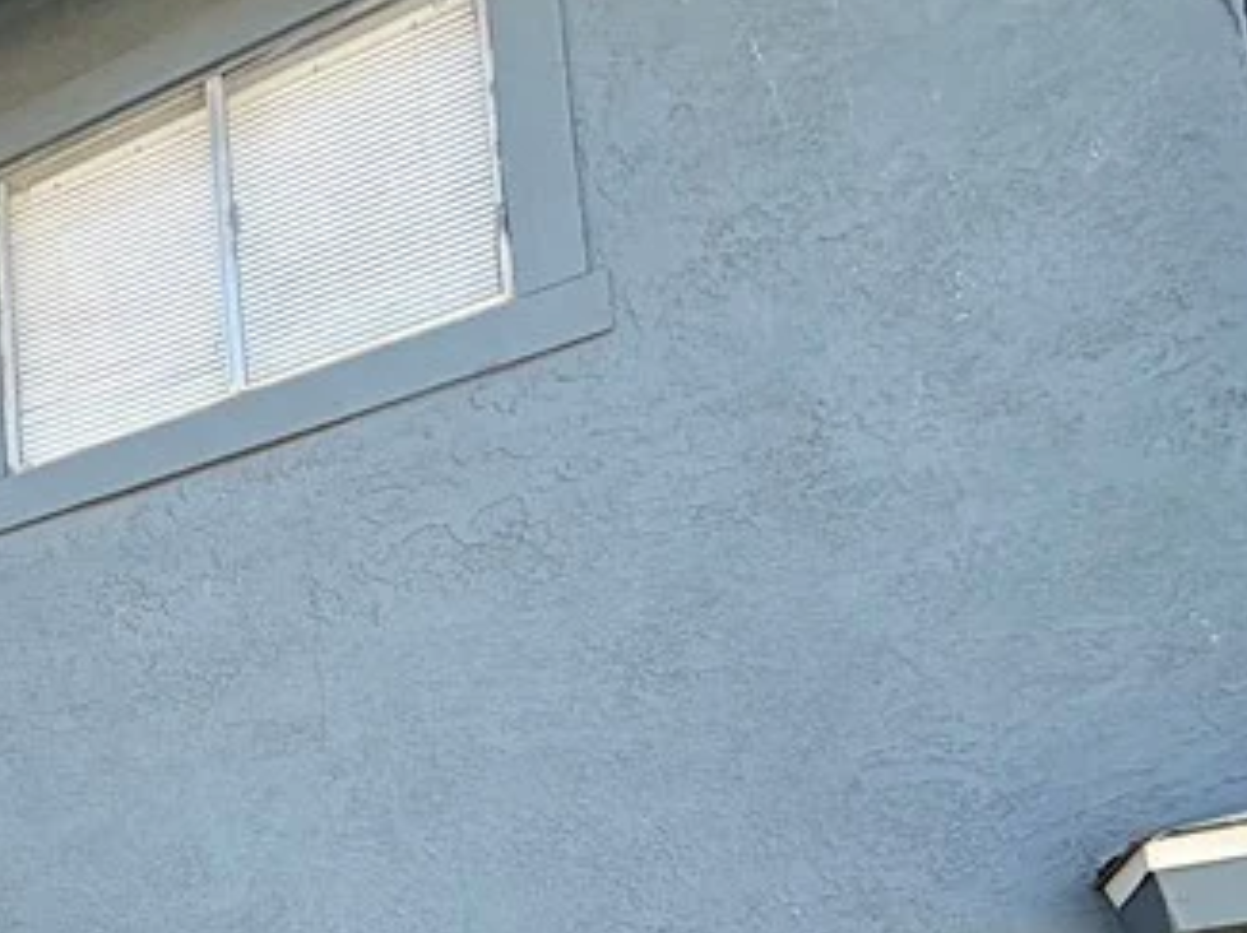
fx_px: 1584
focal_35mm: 44
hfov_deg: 32.9
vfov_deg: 27.8
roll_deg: +1.6
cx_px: -340
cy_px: 1182
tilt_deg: +8.4
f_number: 2.2
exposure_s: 1/326
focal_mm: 2.22
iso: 50
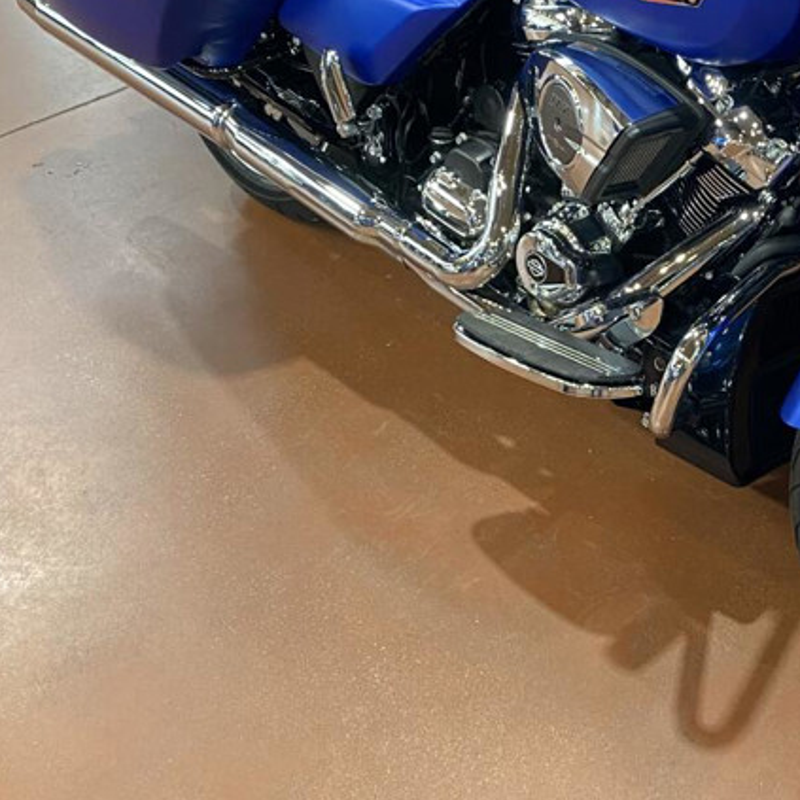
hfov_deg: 28.4
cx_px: 722
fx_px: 1517
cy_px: 372
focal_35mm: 58
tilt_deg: -39.0
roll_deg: -1.2
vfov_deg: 29.5
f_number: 1.8
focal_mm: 4.25
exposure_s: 1/60
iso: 250
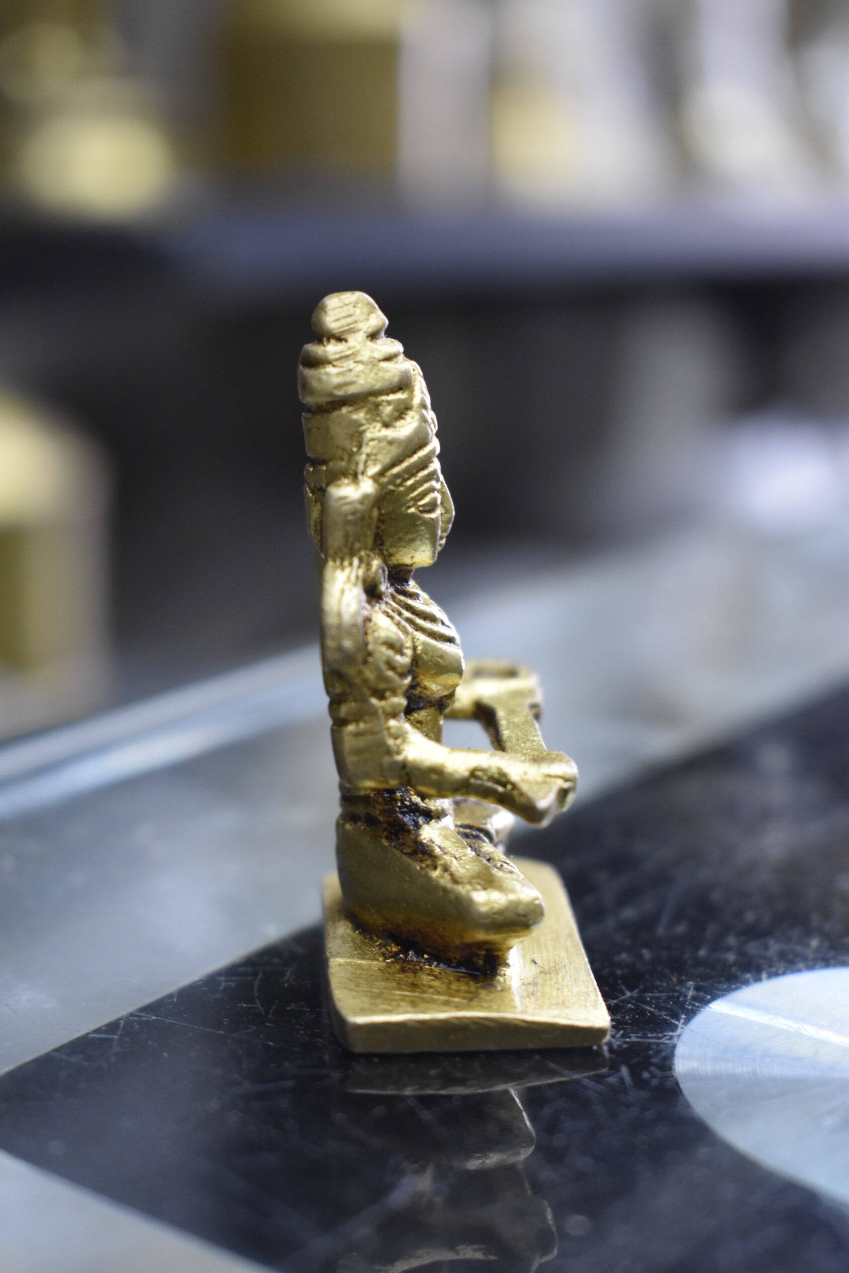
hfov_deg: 22.6
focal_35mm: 60
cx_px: 424
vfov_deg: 33.4
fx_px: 2122
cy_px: 636
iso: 1800
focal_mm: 40
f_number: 4.8
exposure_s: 1/60
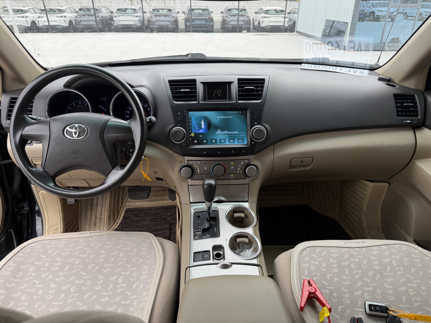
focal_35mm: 24
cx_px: 216
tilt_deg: -26.0
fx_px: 299
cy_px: 162
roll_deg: +0.1
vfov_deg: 56.8
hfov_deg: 71.6
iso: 100
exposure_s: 1/203
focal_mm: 6.76
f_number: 1.78
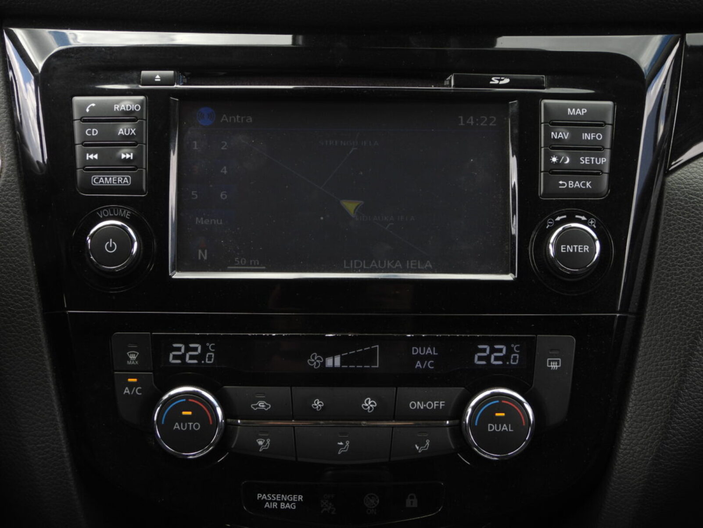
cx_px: 352
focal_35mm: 75
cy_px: 264
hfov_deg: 26.0
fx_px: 1523
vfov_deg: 19.6
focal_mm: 13.5
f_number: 3.5
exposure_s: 1/125
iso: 100
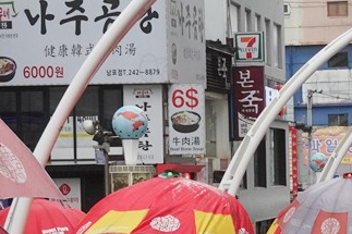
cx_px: 424
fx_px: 2121
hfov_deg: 9.4
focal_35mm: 217
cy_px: 232
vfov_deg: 6.3
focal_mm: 35
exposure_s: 1/125
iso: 1600
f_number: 16
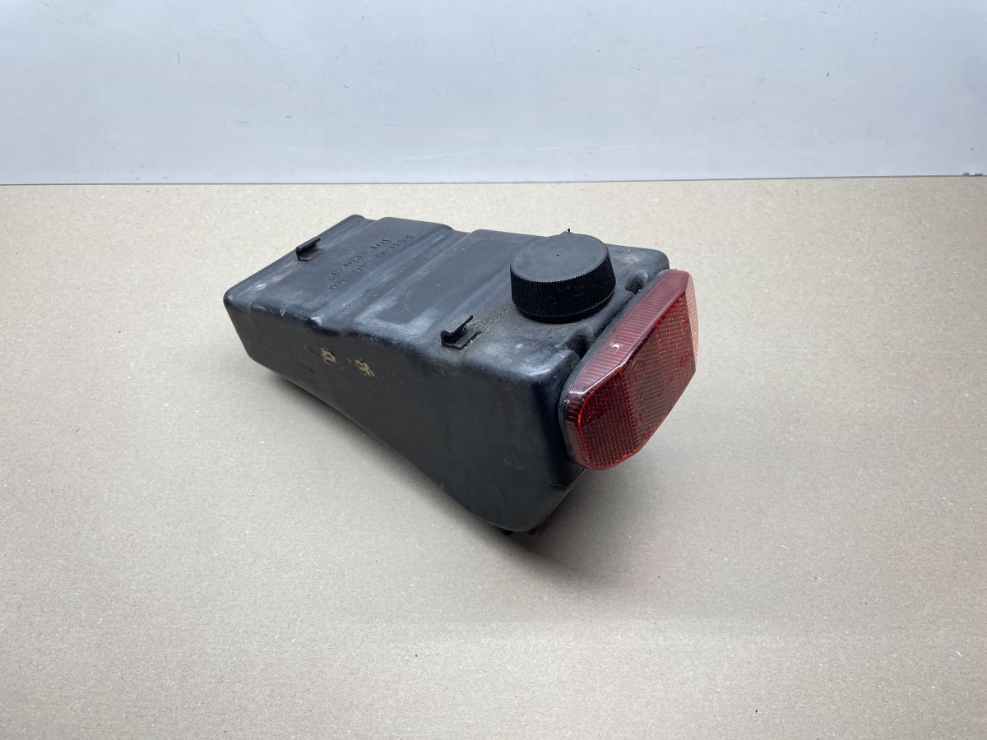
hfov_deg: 67.3
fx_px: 741
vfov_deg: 53.1
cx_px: 494
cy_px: 370
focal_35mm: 26
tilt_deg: -52.6
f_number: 1.6
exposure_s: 1/100
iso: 100
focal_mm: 4.2
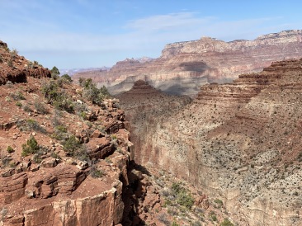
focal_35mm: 52
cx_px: 151
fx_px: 453
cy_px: 113
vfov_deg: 28.0
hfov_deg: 36.8
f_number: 2
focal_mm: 6
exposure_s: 1/1916
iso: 20
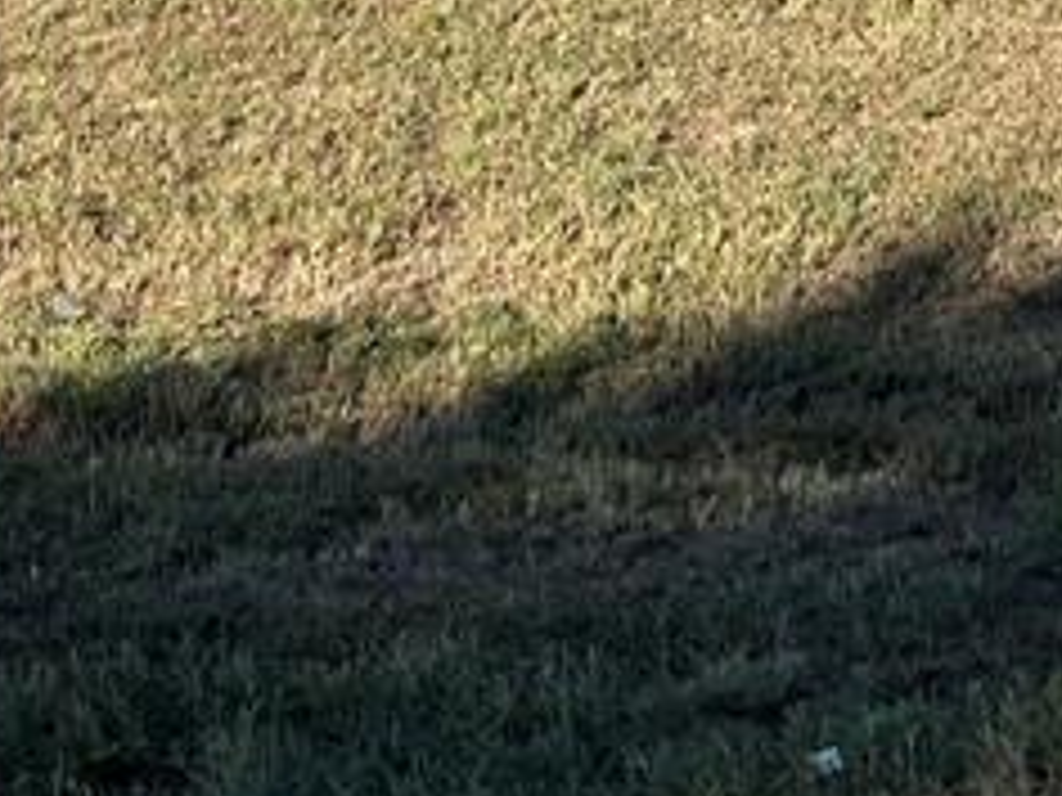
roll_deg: +0.5
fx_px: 3467
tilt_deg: +4.3
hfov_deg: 17.0
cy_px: -765
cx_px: 1084
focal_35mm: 113
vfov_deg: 11.8
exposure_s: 1/4630
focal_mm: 5.7
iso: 50
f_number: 1.5
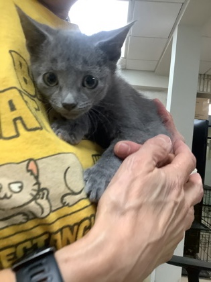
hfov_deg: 45.4
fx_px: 252
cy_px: 141
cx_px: 106
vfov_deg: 58.4
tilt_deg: +2.9
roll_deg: -5.7
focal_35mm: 31
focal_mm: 3.3
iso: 200
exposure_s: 1/60
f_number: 2.4
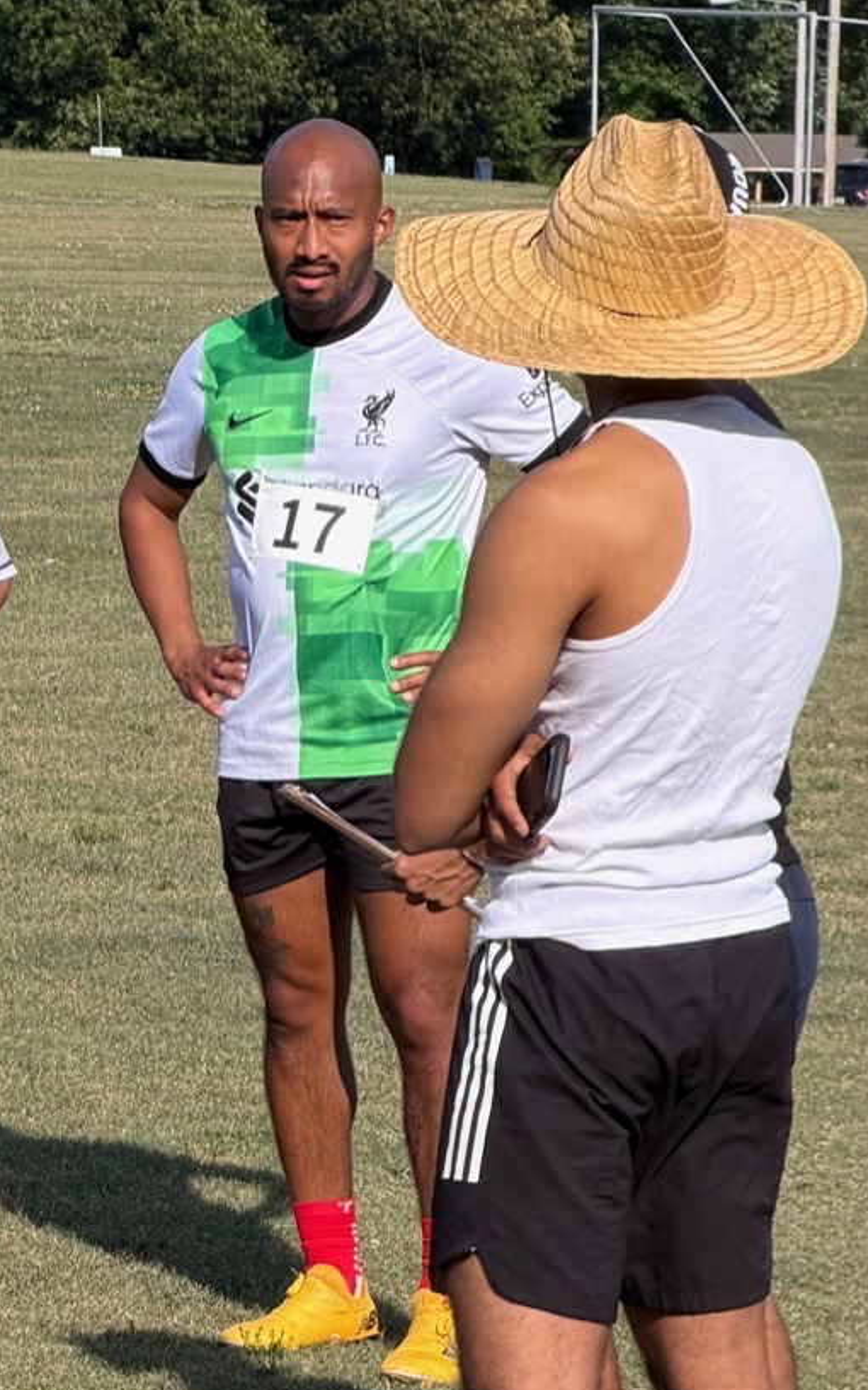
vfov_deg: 7.6
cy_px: 711
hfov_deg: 4.7
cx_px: -477
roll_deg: +0.0
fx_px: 10484
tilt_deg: -4.8
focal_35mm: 277
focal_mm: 16.89
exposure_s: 1/638
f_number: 2.8
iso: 32
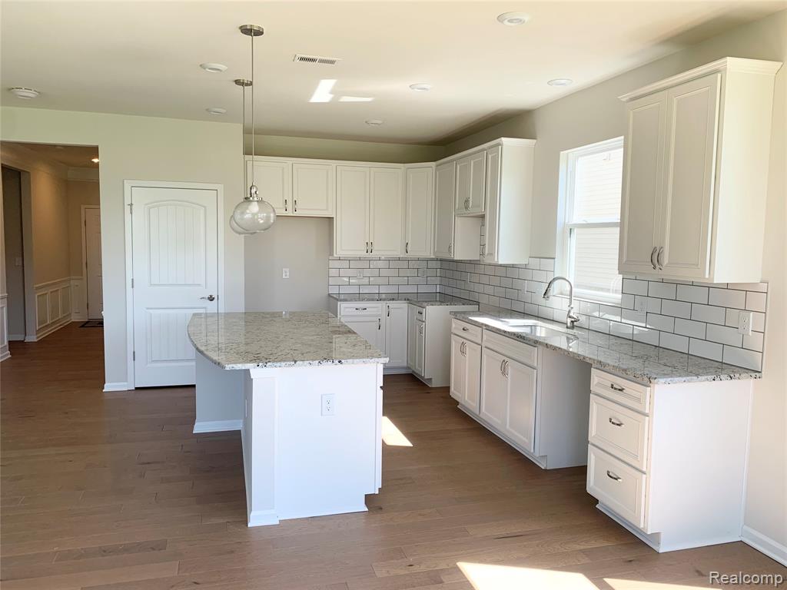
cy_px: 295
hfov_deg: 67.3
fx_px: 591
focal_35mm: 26
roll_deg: -1.6
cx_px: 394
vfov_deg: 53.1
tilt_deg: -4.5
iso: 32
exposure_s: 1/121
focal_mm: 4.25
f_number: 1.8
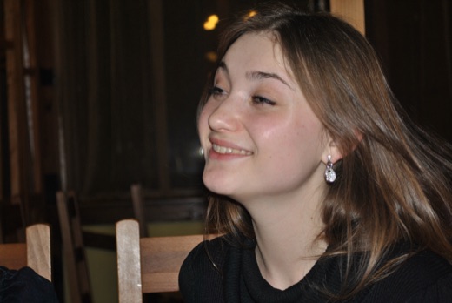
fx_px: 1037
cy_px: 152
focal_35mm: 82
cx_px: 226
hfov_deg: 24.6
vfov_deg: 16.6
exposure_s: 1/60
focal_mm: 55
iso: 200
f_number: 5.6
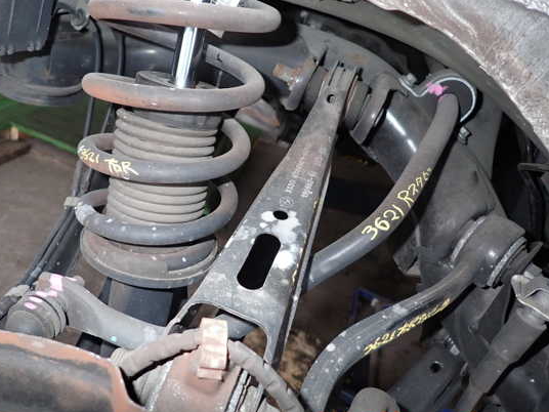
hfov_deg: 63.3
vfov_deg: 49.7
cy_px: 205
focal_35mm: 28
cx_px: 243
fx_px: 444
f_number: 5.6
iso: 250
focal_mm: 4.5
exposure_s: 1/30
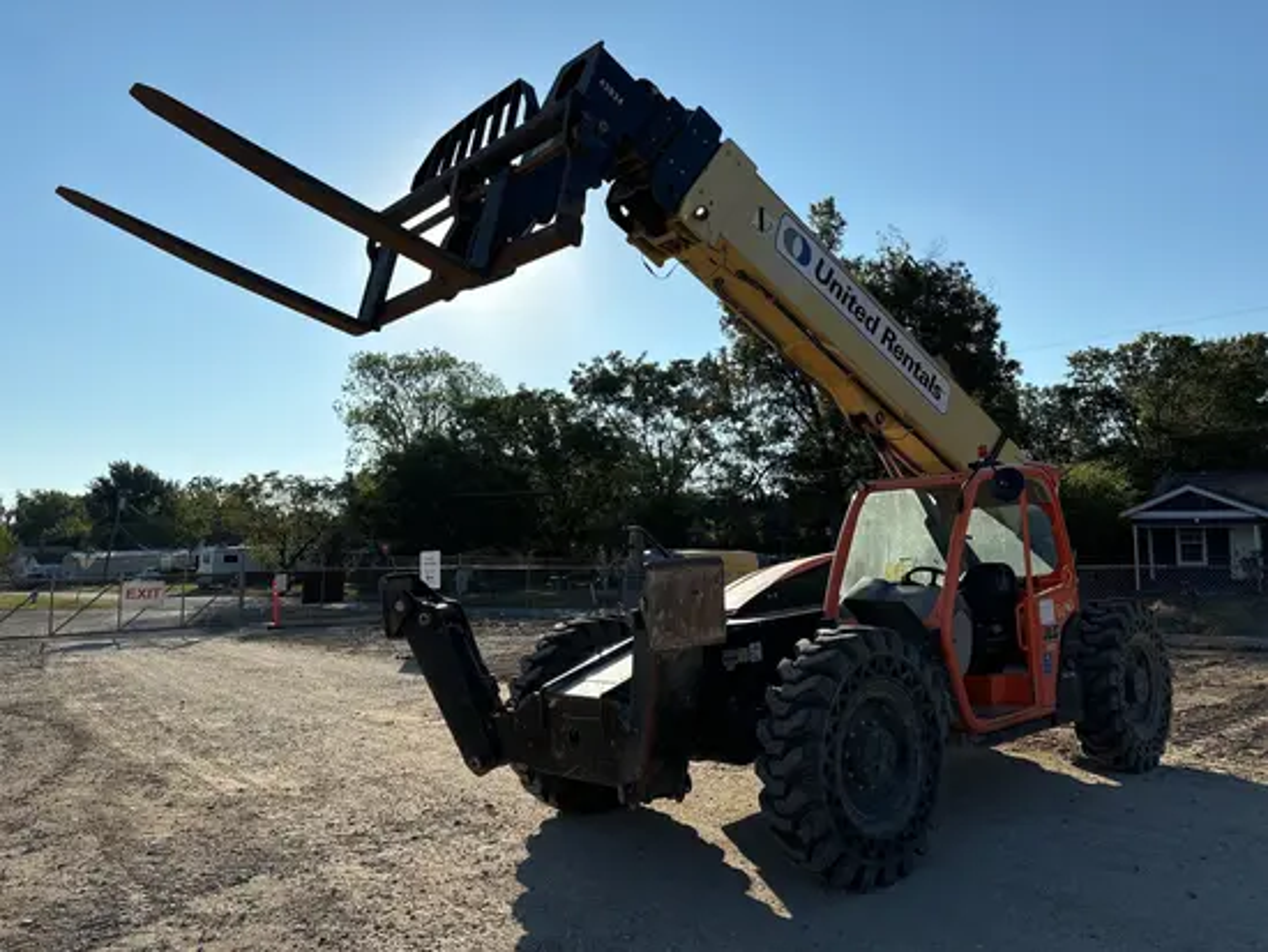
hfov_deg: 67.3
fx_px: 953
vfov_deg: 53.1
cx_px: 634
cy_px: 476
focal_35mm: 26
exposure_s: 1/4854
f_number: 1.6
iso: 50
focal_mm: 5.96
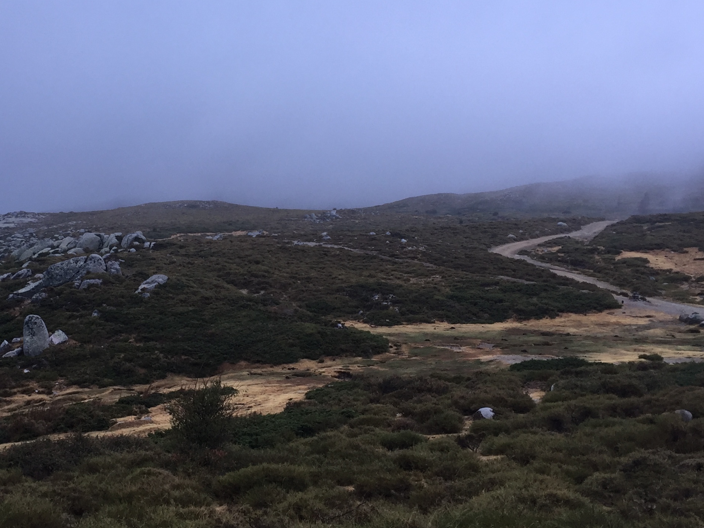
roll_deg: -0.4
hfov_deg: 37.1
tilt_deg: +0.9
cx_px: 239
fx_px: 1037
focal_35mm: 51
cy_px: 234
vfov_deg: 28.5
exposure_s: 1/50
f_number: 2.2
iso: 32
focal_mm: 4.15
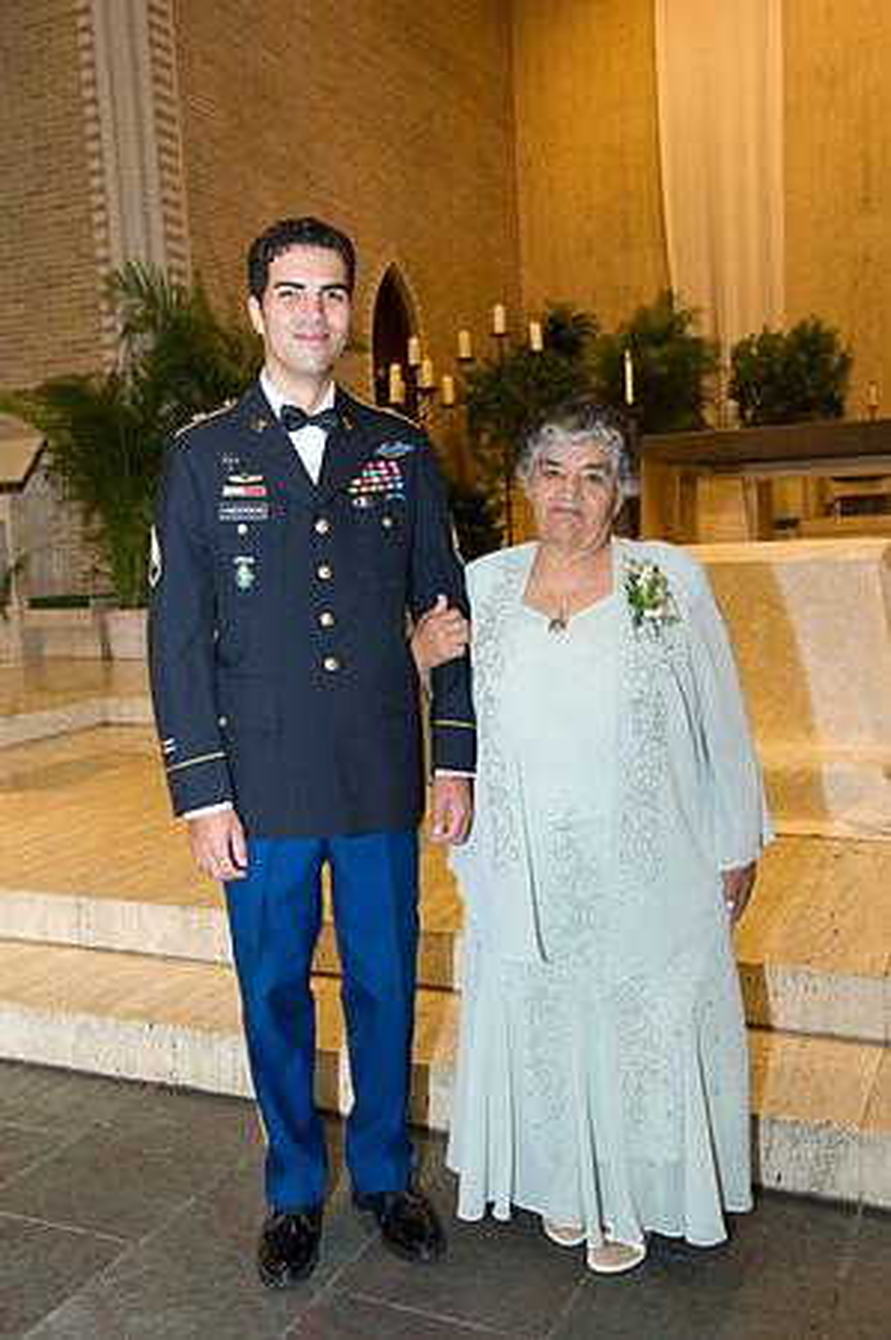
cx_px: 446
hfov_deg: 37.8
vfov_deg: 54.5
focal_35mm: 35
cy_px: 670
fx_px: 1302
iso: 800
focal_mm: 35
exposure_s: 1/100
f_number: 5.6
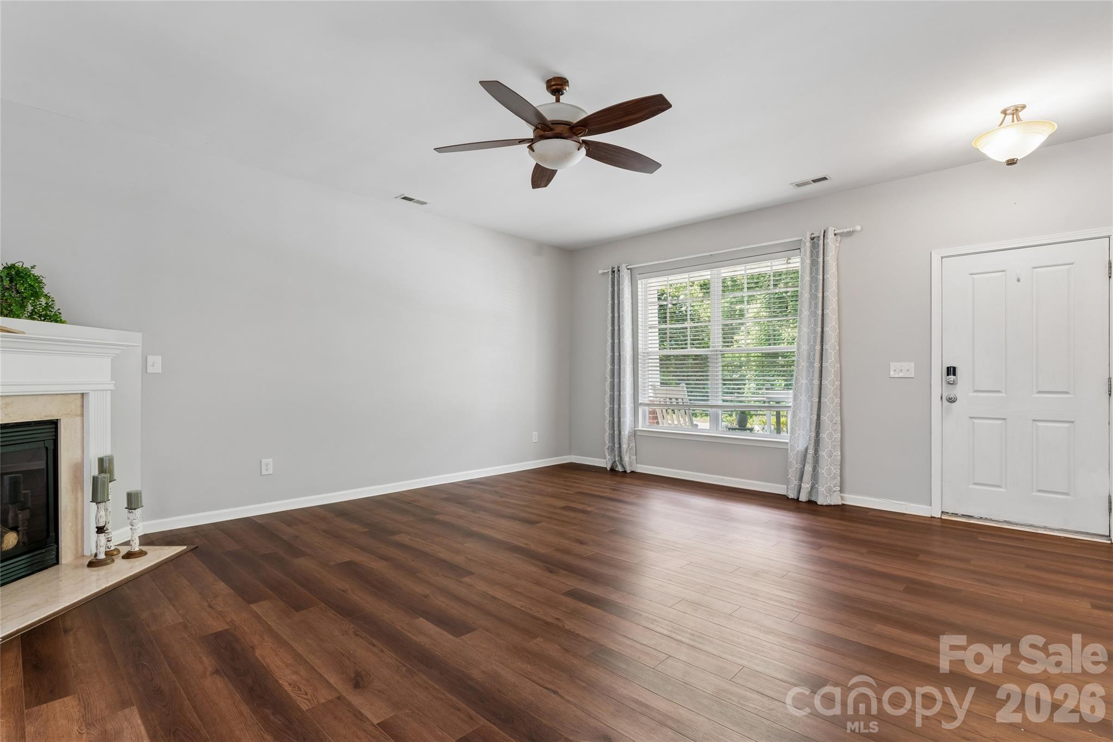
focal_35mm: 17
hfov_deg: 94.6
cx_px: 556
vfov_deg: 71.7
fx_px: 513
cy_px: 371
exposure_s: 1.3
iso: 100
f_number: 13
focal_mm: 16.6
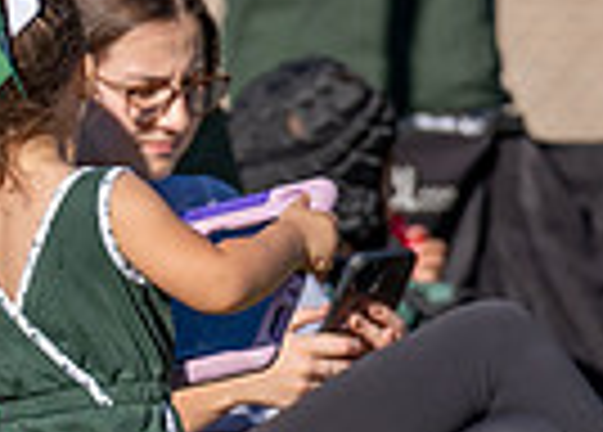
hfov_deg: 1.6
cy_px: 578
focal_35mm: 1275
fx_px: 21857
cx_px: 32
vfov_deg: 1.1
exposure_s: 1/2000
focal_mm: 200
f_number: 2.8
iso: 100
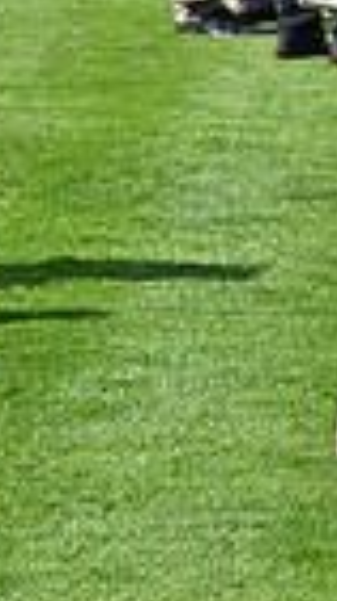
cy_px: -151
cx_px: 1173
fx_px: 5641
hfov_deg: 3.3
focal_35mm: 354
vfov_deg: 6.1
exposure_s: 1/2000
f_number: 5.6
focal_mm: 82
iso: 400
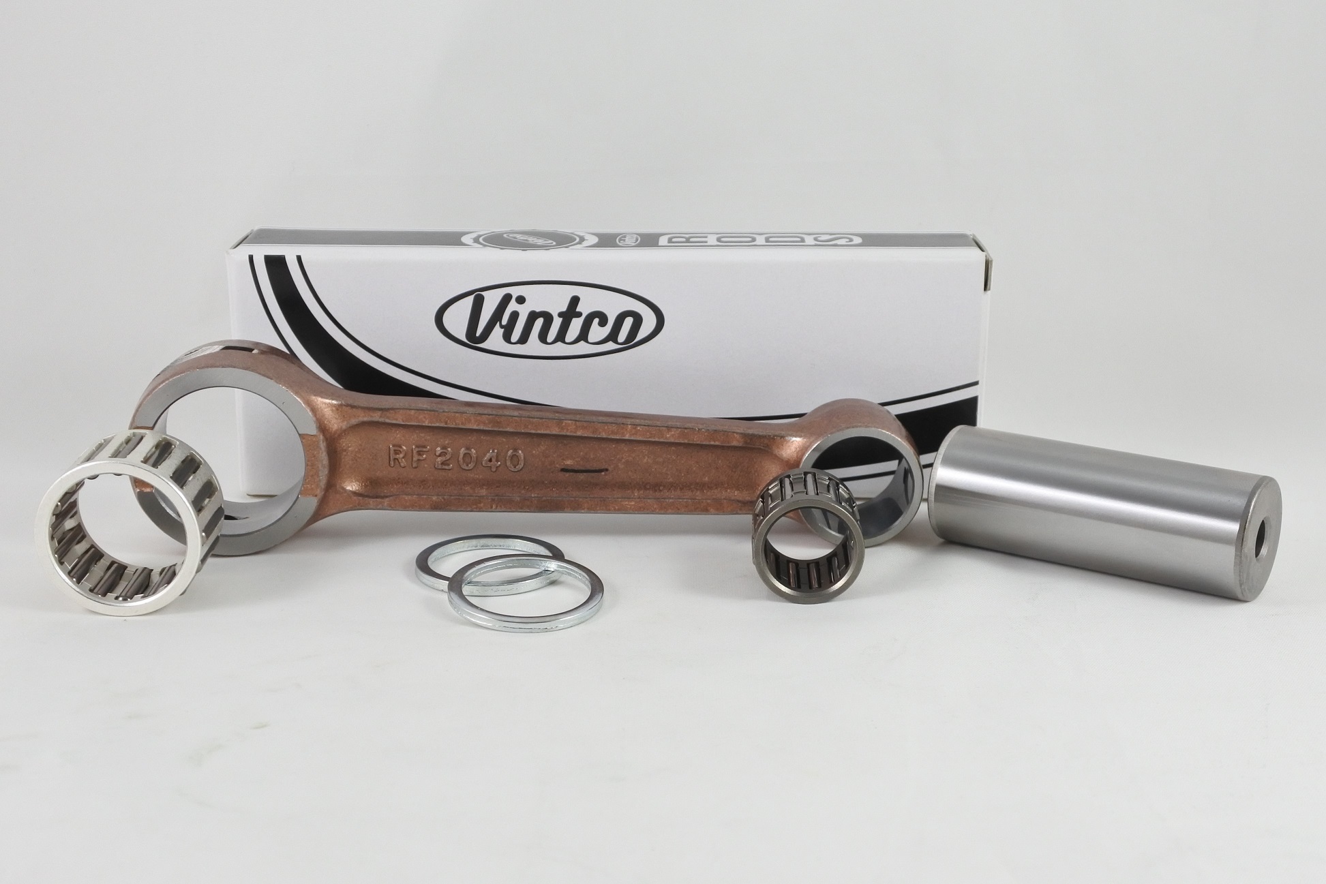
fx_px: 1400
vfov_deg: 35.1
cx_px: 663
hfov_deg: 50.7
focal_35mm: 38
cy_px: 442
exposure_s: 1/125
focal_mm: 14.3
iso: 400
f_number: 4
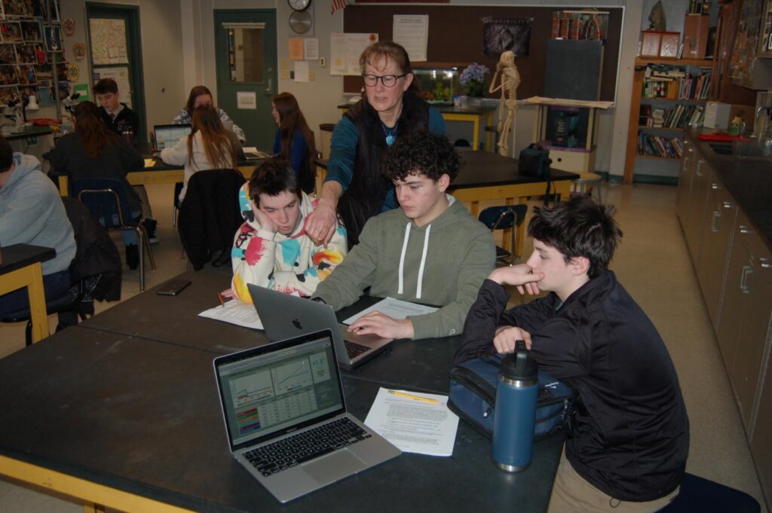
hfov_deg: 57.3
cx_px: 386
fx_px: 707
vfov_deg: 39.9
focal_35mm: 33
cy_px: 256
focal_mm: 22
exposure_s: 1/60
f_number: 3.8
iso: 400
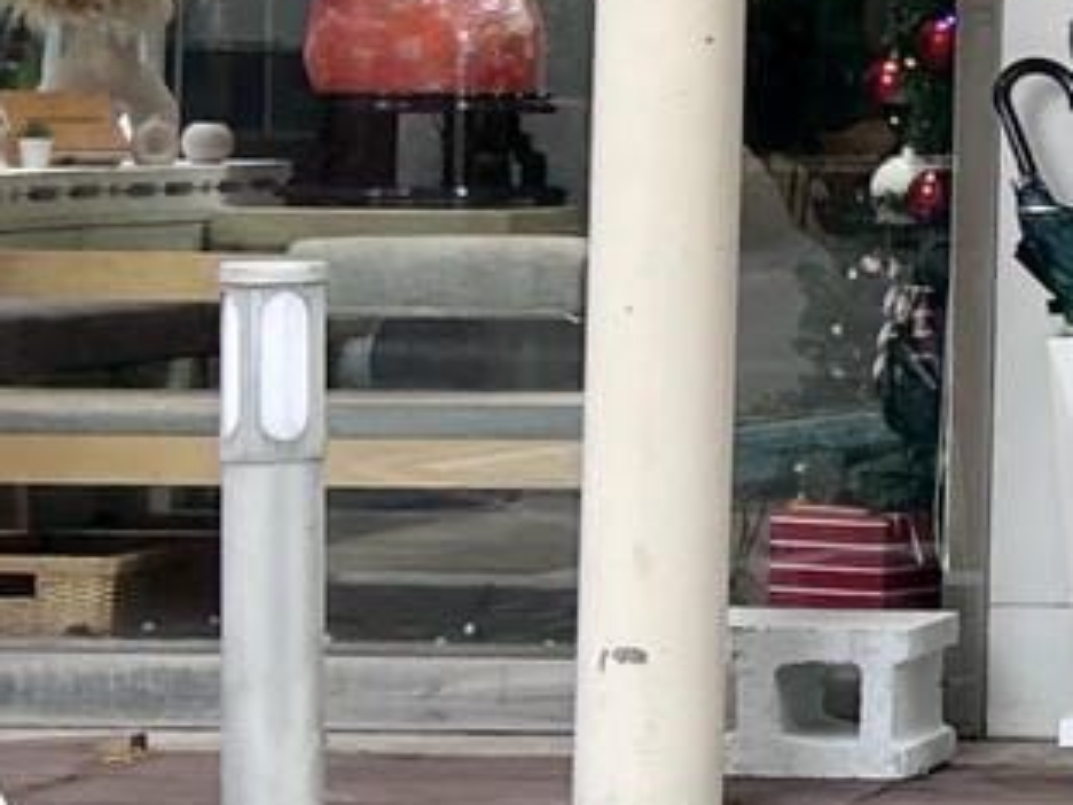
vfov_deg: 14.0
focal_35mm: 100
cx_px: 1568
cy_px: -320
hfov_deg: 17.8
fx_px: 3100
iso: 40
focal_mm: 5.7
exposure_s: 1/178
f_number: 1.5
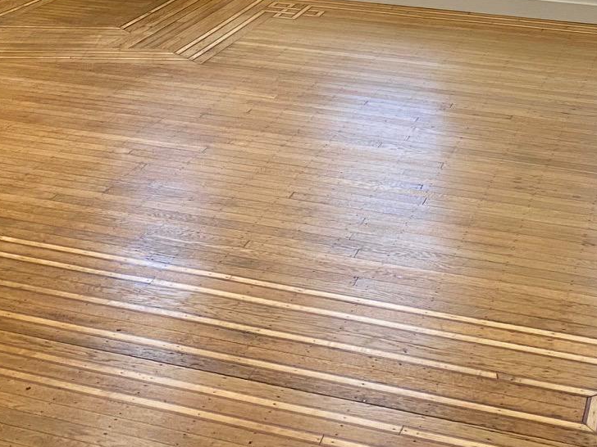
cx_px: 239
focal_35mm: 72
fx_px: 1242
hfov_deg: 27.0
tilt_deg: -5.6
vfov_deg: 18.8
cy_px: -150
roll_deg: -1.3
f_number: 1.8
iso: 160
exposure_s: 1/60
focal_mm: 4.25
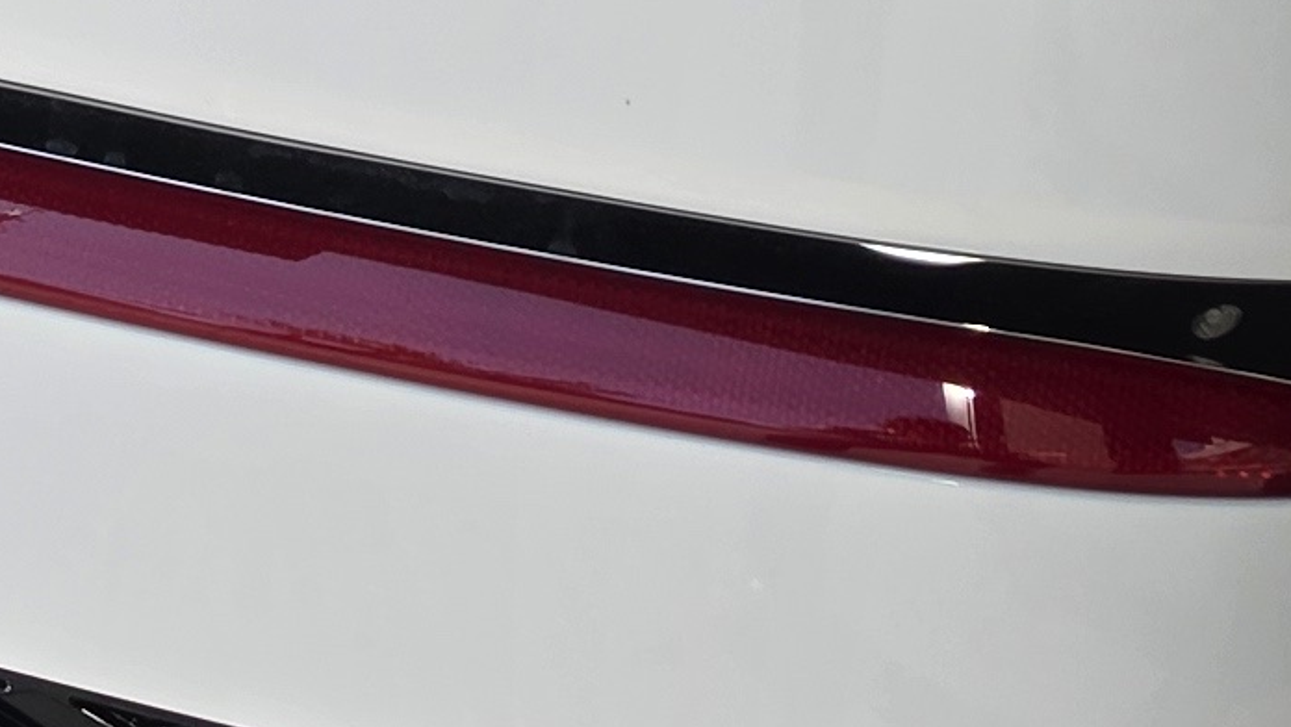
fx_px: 4931
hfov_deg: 14.6
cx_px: -39
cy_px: -1725
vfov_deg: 7.2
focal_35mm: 144
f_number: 1.4
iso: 64
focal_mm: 6.5
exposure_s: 1/3550
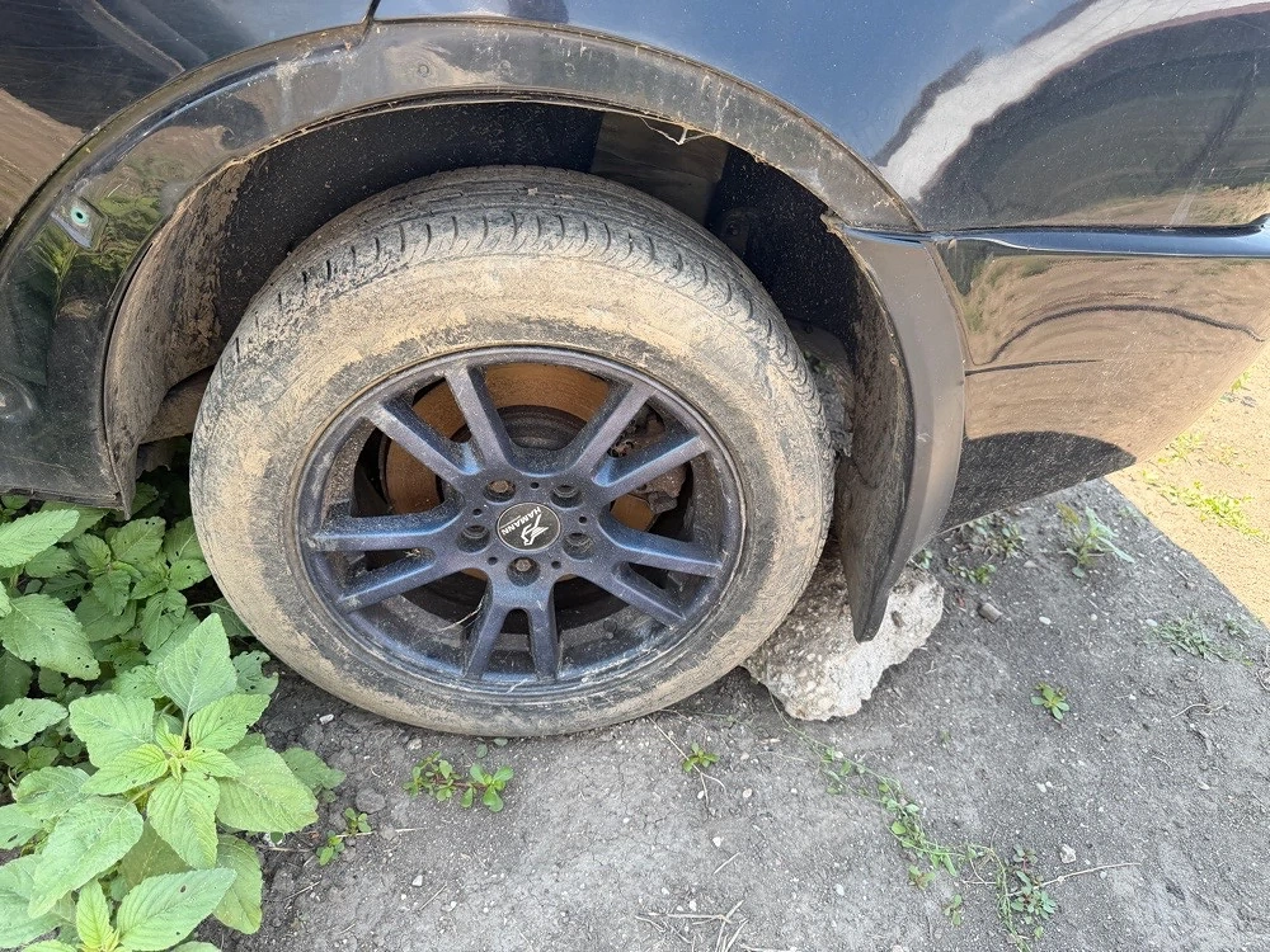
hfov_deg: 71.6
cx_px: 635
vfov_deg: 56.8
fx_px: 881
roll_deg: -5.3
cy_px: 476
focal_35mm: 24
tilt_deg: -35.9
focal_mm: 6.76
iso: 80
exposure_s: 1/338
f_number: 1.78
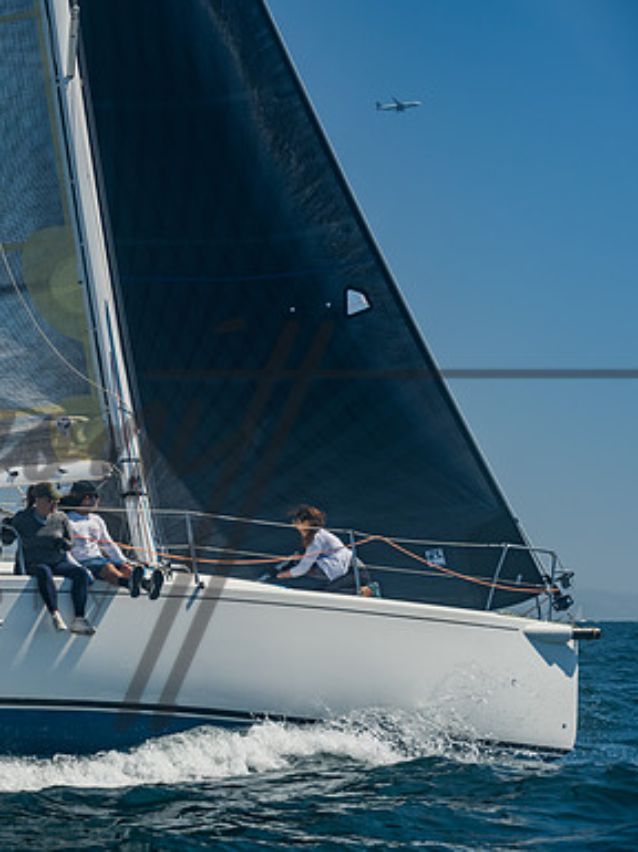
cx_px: 16
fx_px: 3052
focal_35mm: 124
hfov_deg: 11.8
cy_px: 426
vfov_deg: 15.9
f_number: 6.3
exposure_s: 1/640
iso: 160
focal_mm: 84
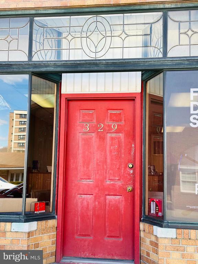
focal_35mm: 48
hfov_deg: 30.3
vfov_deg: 39.7
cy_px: 132
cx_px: 99
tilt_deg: +6.5
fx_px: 366
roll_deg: -2.0
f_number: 1.78
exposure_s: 1/414
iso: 64
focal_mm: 6.86
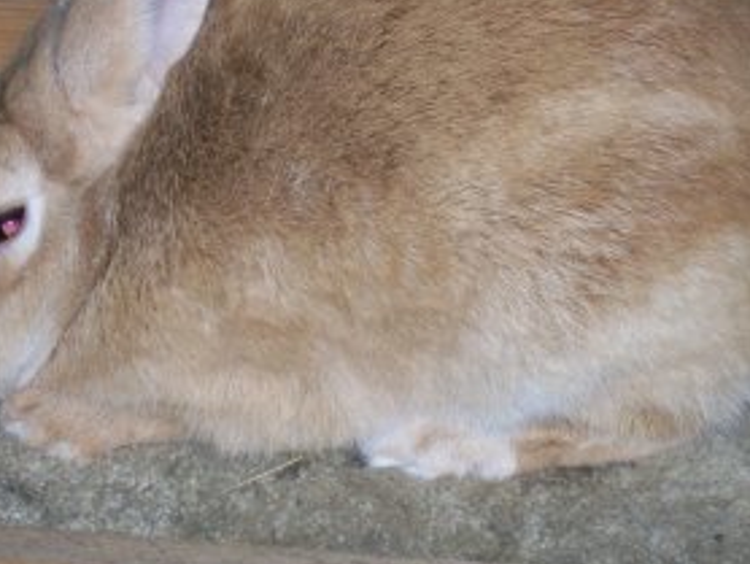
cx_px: 394
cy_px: 184
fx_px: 2927
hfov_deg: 14.6
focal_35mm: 135
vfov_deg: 11.0
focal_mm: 14.3
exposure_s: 1/109
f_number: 4.3
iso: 80
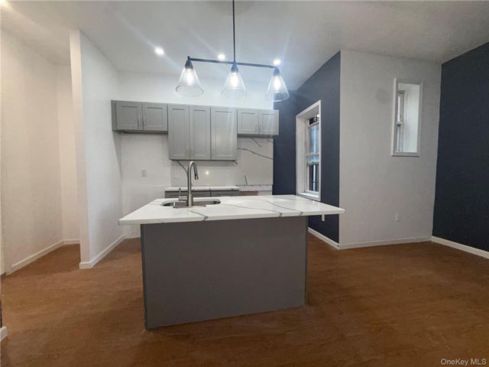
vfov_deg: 85.7
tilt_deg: -2.8
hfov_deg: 102.1
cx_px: 244
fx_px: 198
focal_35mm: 14
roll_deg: -0.4
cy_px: 184
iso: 125
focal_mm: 2.22
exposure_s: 1/120
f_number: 2.2
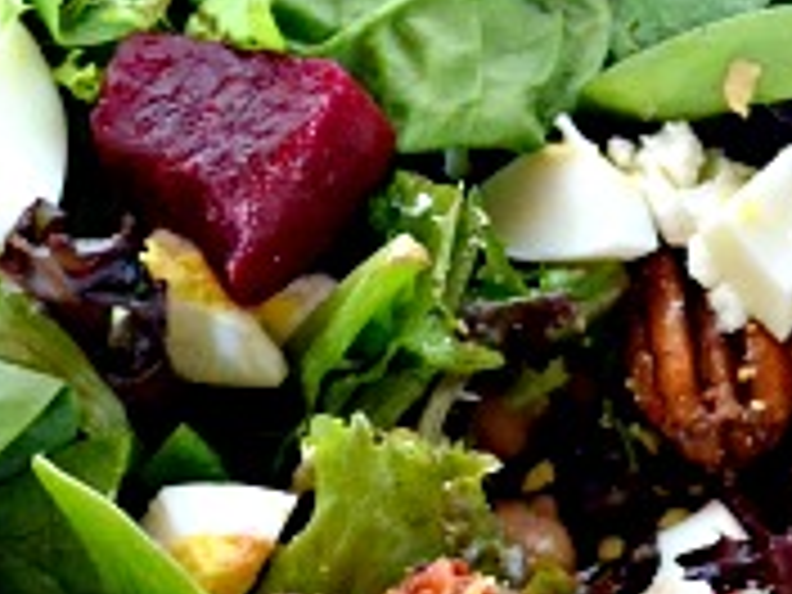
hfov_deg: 13.8
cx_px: 621
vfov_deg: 10.3
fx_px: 3264
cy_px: 562
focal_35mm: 143
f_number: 4.5
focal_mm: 29
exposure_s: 1/60
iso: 2800
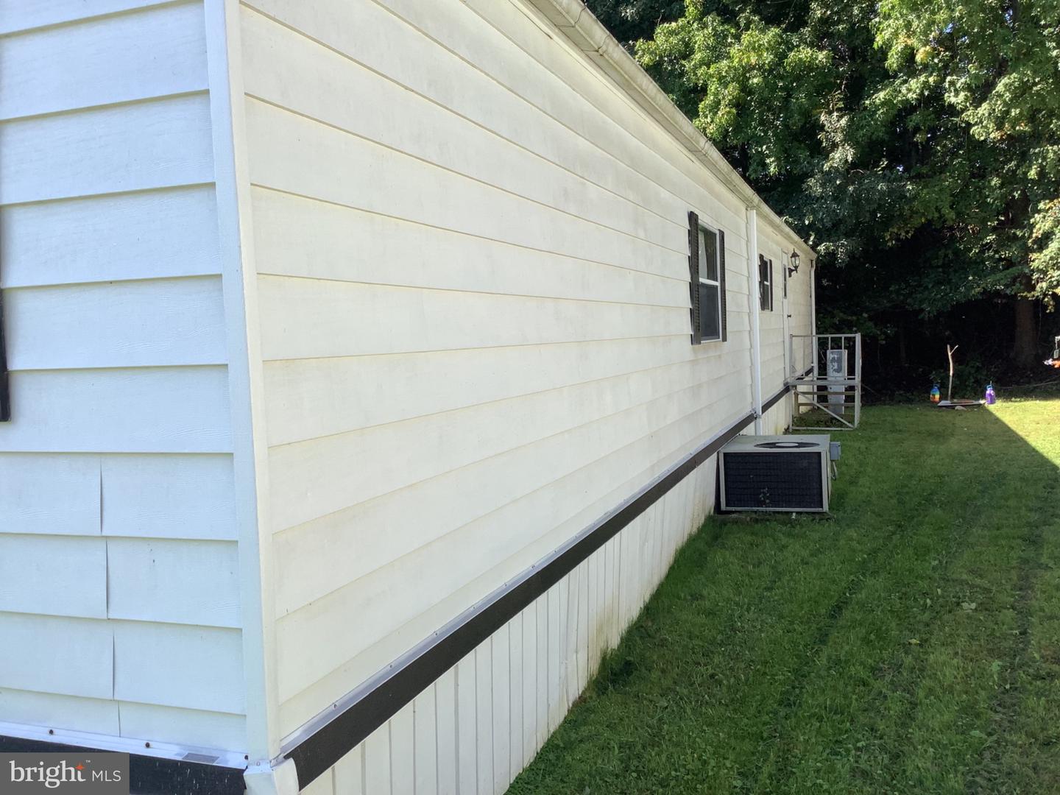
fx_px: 949
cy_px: 398
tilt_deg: -4.5
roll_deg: +2.2
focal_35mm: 31
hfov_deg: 58.4
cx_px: 530
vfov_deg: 45.4
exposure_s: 1/515
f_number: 2.4
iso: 25
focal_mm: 3.3
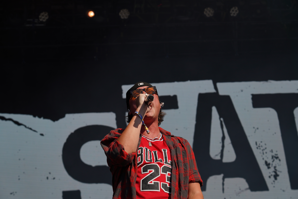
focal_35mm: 94
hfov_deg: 21.7
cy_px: 100
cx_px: 149
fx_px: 778
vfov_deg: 14.6
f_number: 8
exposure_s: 1/640
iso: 100
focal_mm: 94
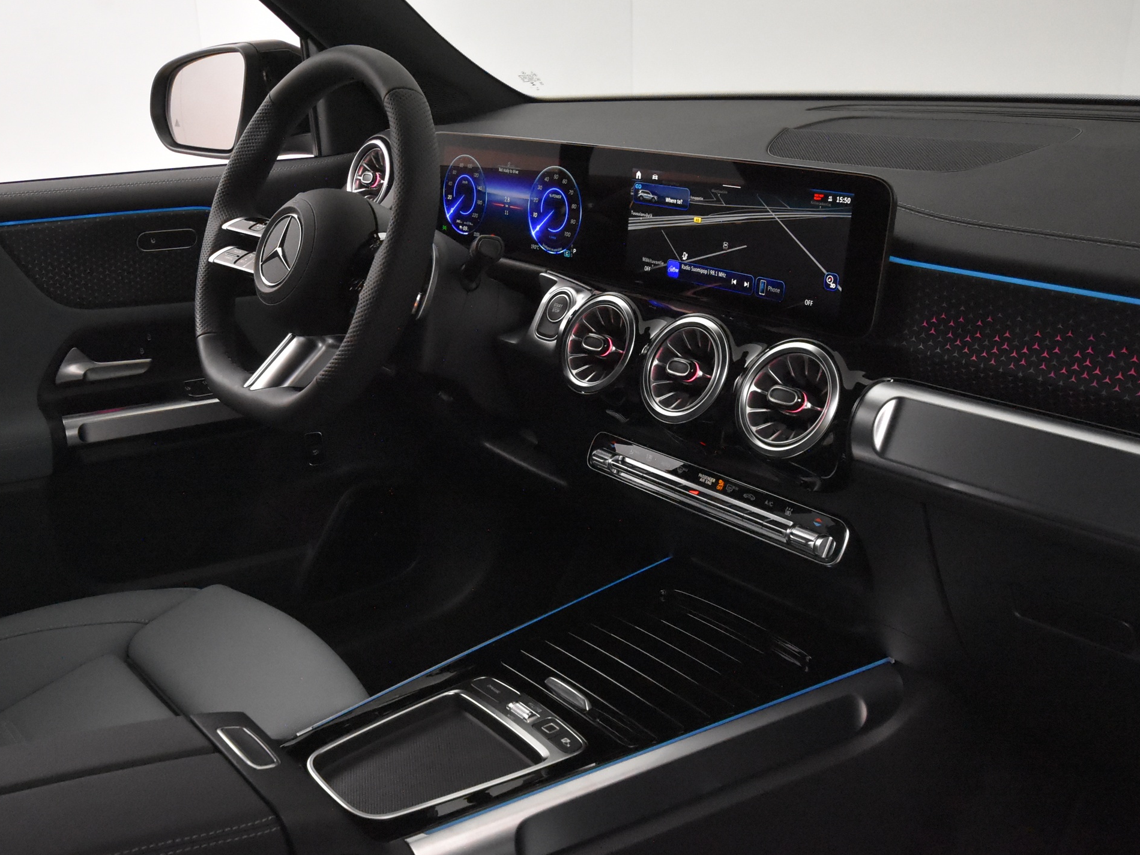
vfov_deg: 37.7
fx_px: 1251
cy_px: 481
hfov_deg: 48.7
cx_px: 454
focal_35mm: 38
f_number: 5.6
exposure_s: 1/60
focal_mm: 20
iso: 6400
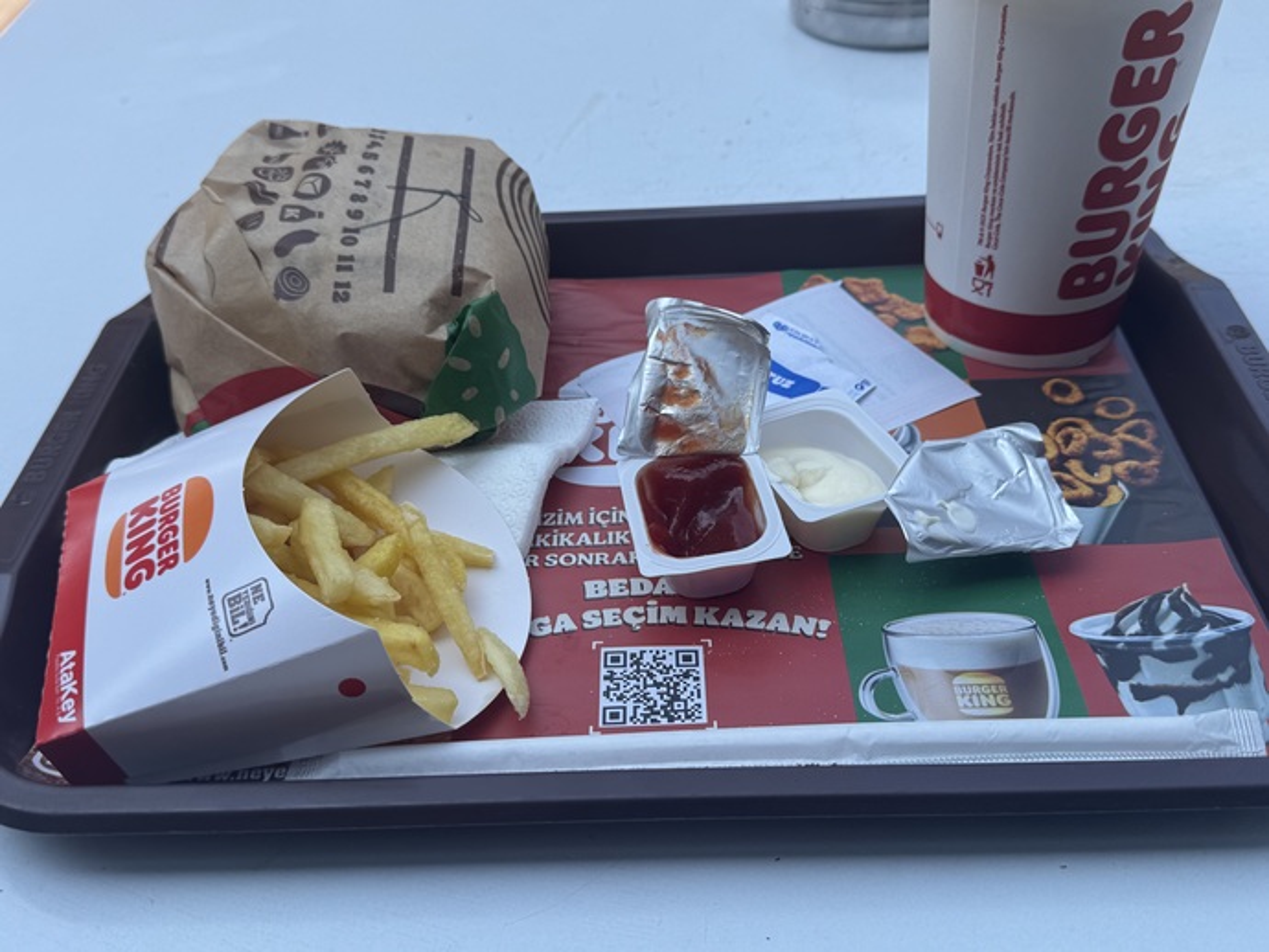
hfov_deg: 52.6
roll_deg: +3.4
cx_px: 634
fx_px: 1284
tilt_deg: -39.6
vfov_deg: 40.7
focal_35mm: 35
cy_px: 476
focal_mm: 6.76
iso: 80
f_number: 1.78
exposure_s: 1/1980
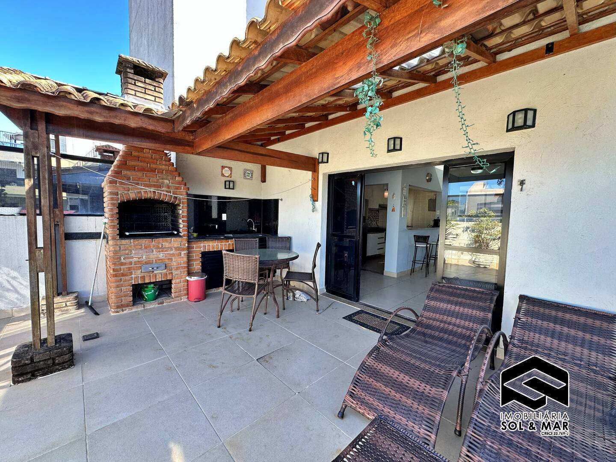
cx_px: 308
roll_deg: -2.0
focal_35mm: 14
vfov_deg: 85.7
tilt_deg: -4.5
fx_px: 249
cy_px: 231
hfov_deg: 102.1
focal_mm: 2.22
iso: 50
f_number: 2.2
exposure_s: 1/120
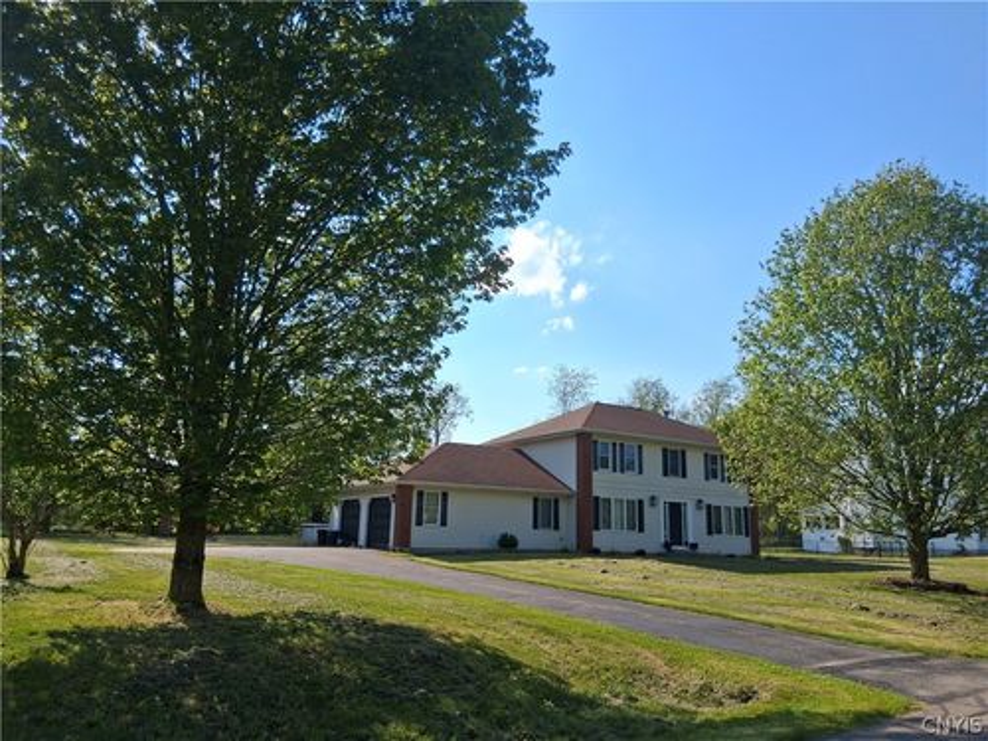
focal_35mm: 26
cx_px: 494
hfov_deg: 67.3
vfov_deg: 53.1
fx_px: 742
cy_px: 370
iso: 25
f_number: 1.8
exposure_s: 1/824
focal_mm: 3.98
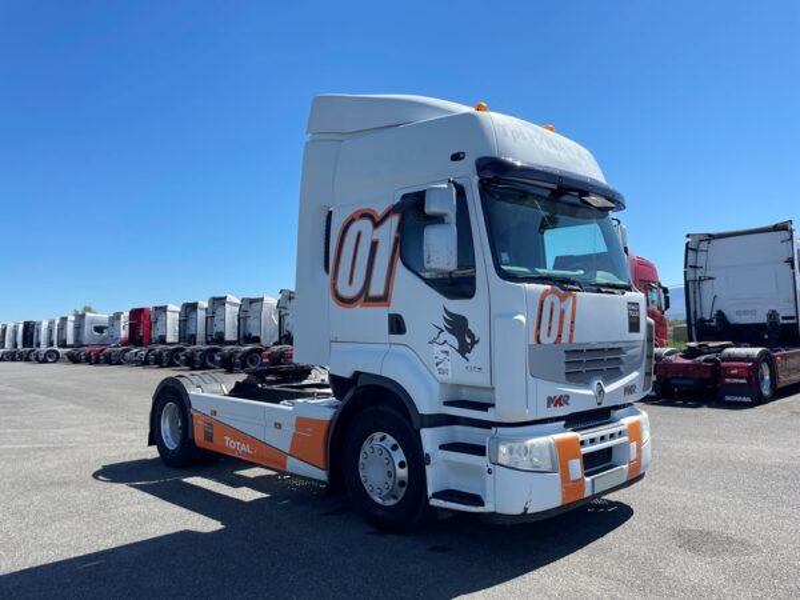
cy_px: 300
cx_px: 400
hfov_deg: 67.3
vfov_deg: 53.1
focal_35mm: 26
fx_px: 601
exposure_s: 1/3125
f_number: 1.6
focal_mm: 4.2
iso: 32
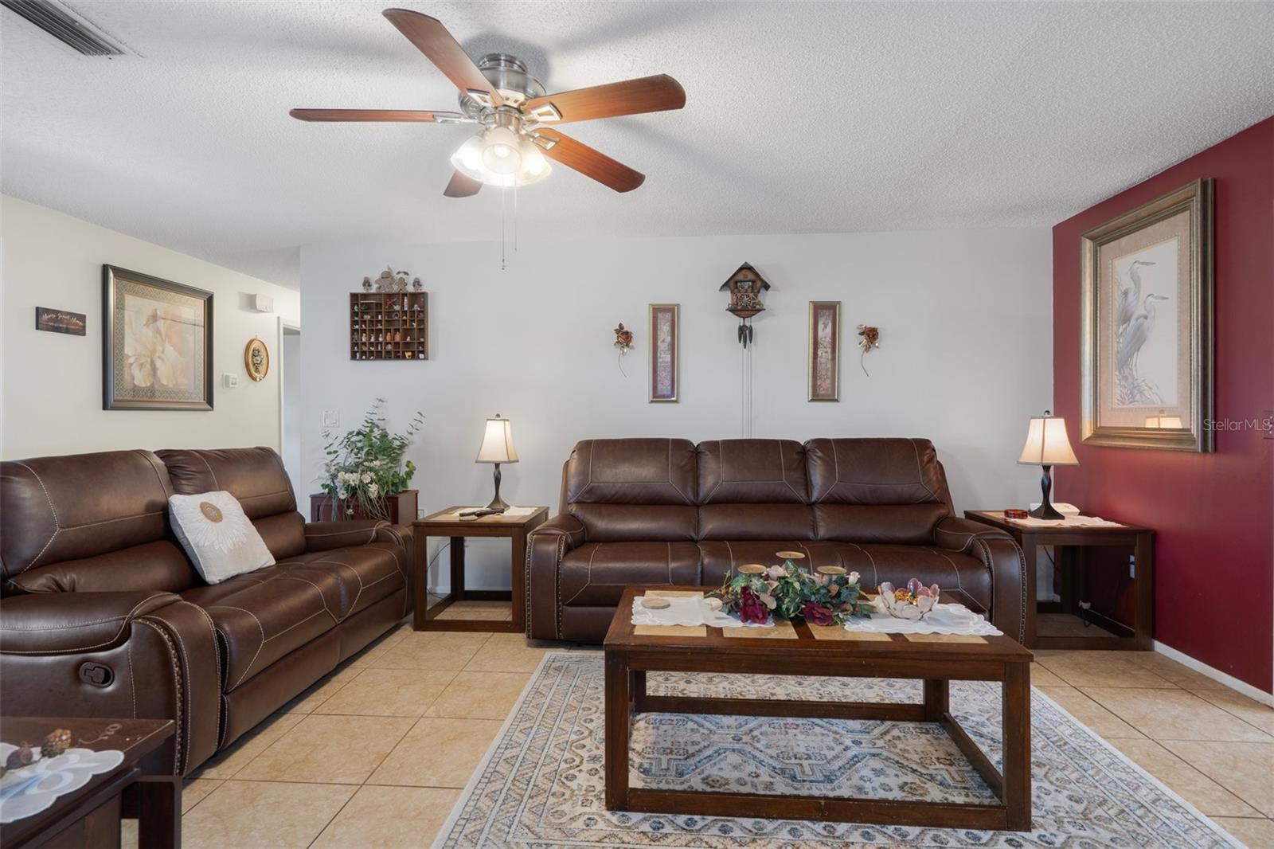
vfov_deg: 70.4
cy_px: 424
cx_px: 637
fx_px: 601
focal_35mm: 17
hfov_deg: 93.3
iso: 320
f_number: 9
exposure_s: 3.2
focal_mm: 17
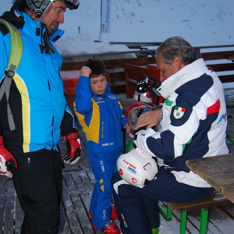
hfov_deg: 42.8
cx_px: 117
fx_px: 298
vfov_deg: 42.0
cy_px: 164
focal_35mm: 39
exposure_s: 1/60
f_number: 3.8
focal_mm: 20
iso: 200
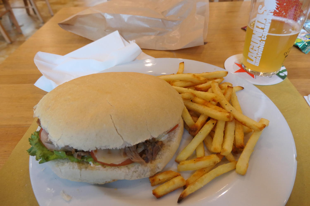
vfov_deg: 53.1
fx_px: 207
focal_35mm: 24
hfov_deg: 73.7
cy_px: 103
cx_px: 155
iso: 800
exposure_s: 1/60
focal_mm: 8.8
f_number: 3.3
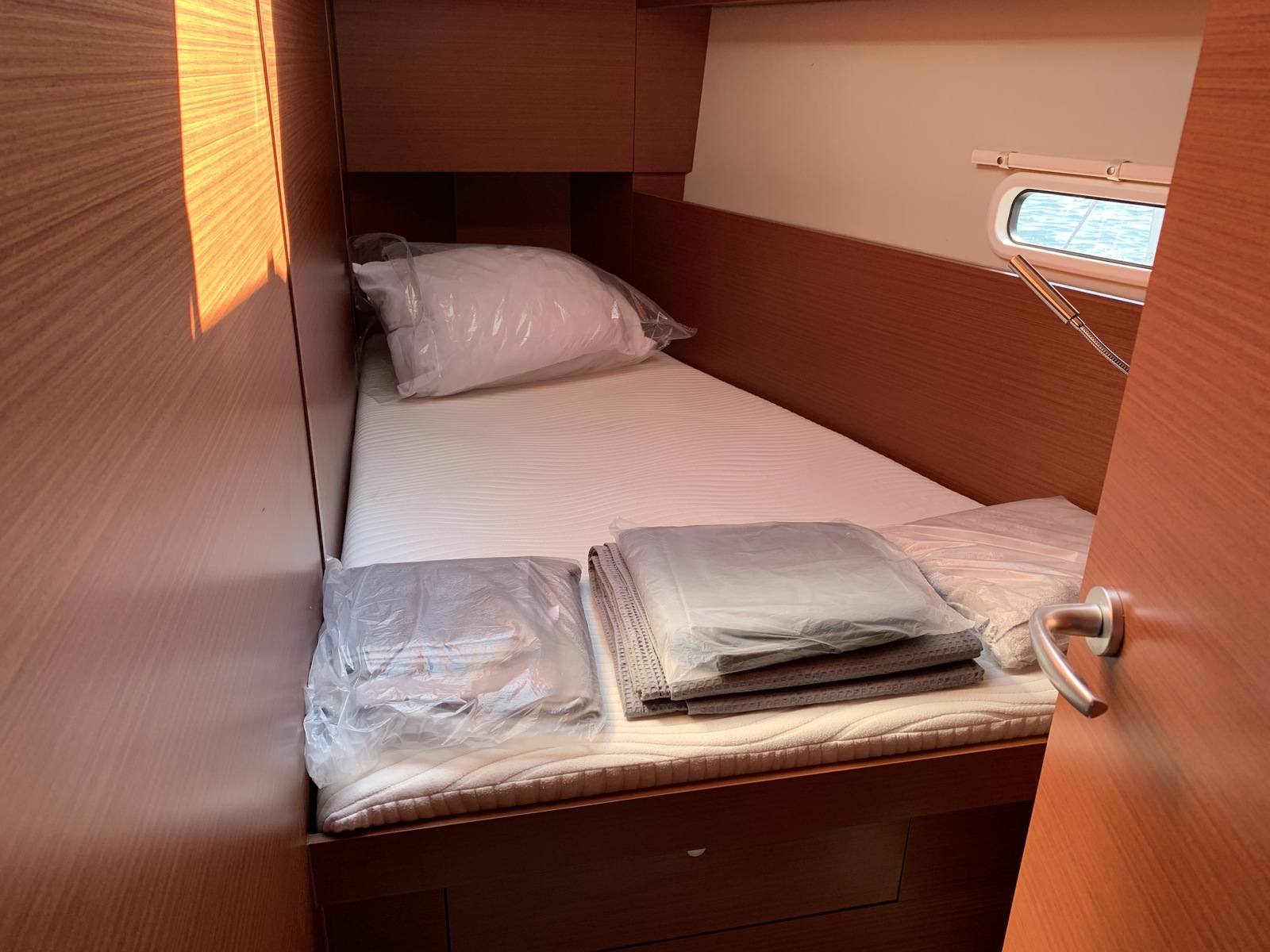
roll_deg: -1.1
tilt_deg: -23.2
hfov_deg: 67.3
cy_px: 476
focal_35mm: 26
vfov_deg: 53.1
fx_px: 954
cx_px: 635
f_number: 1.8
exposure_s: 1/121
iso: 50
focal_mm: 4.25
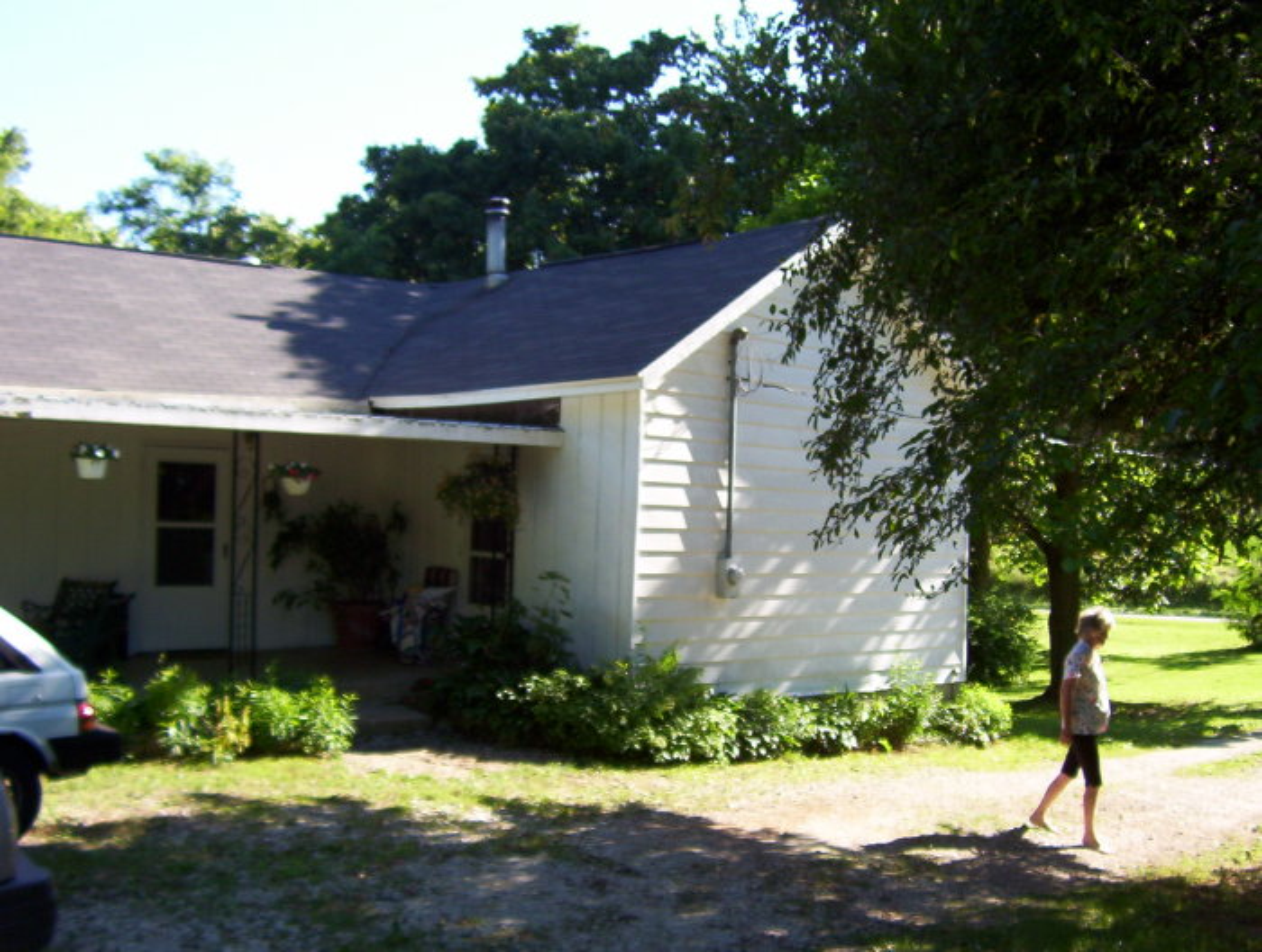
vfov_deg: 39.8
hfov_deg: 51.3
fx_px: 1315
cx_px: 631
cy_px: 476
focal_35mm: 36
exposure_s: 1/451
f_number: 2.76
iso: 100
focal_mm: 5.54
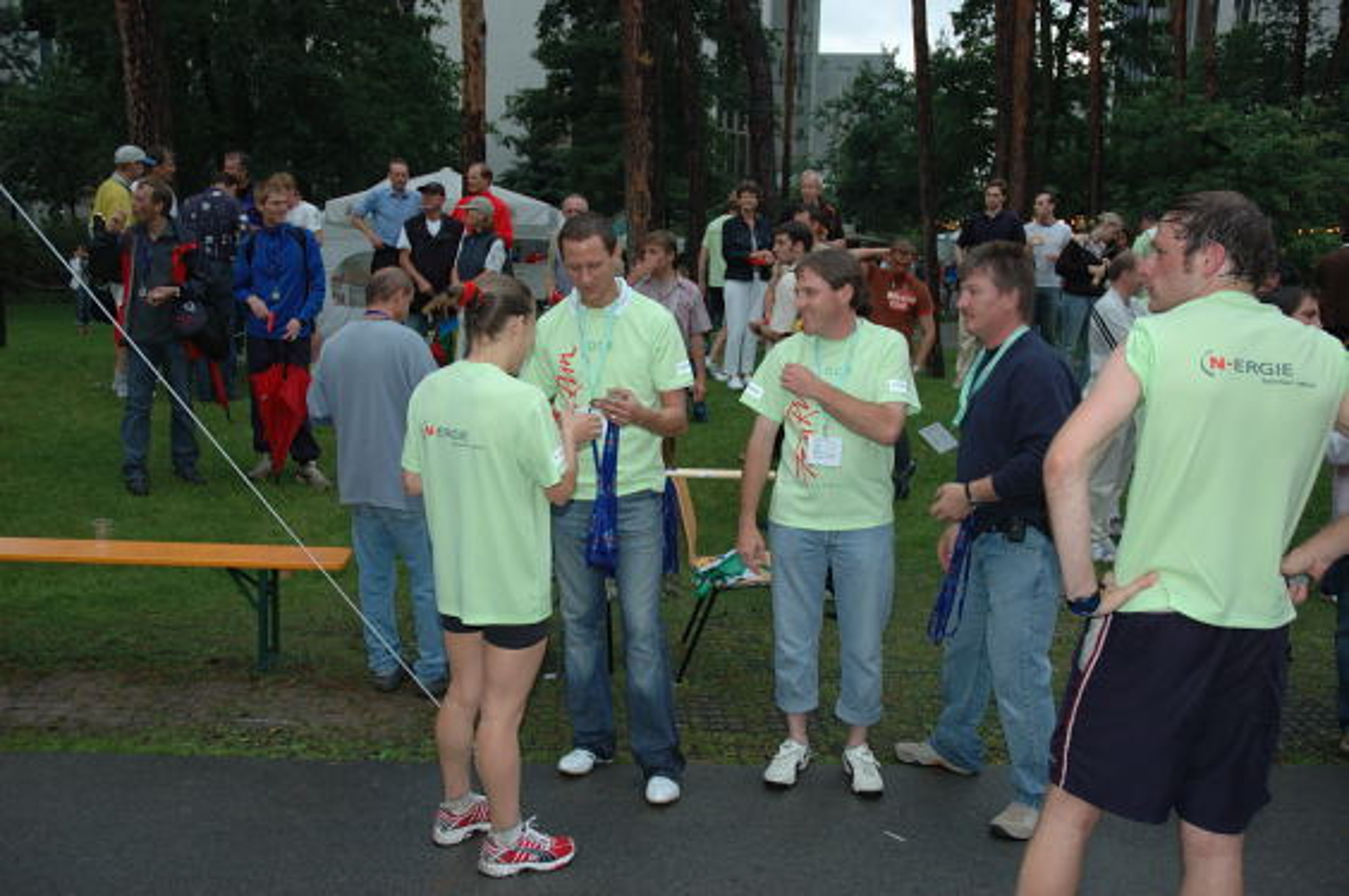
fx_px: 1235
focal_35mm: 33
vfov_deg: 39.9
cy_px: 448
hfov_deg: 57.3
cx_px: 674
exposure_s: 1/60
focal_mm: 22
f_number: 4
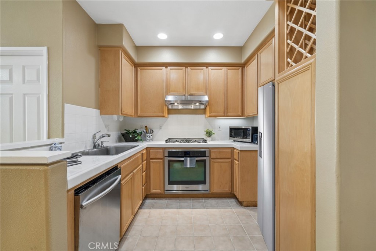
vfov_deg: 77.3
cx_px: 188
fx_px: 157
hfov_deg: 100.4
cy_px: 126
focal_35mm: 15
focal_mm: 15
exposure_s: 1/10
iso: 400
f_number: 8
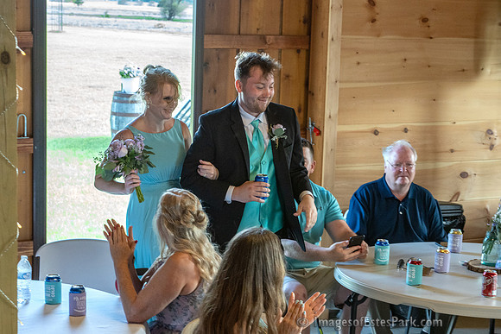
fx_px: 696
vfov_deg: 27.0
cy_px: 167
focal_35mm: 50
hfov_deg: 39.6
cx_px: 250
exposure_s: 1/100
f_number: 6.3
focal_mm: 50
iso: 1600
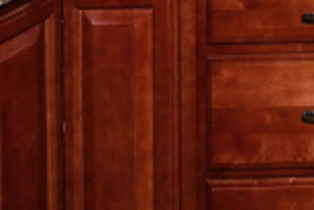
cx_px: 563
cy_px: -239
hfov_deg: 20.7
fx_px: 594
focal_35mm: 68
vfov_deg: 15.2
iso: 640
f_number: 6.3
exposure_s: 1/60
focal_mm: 14
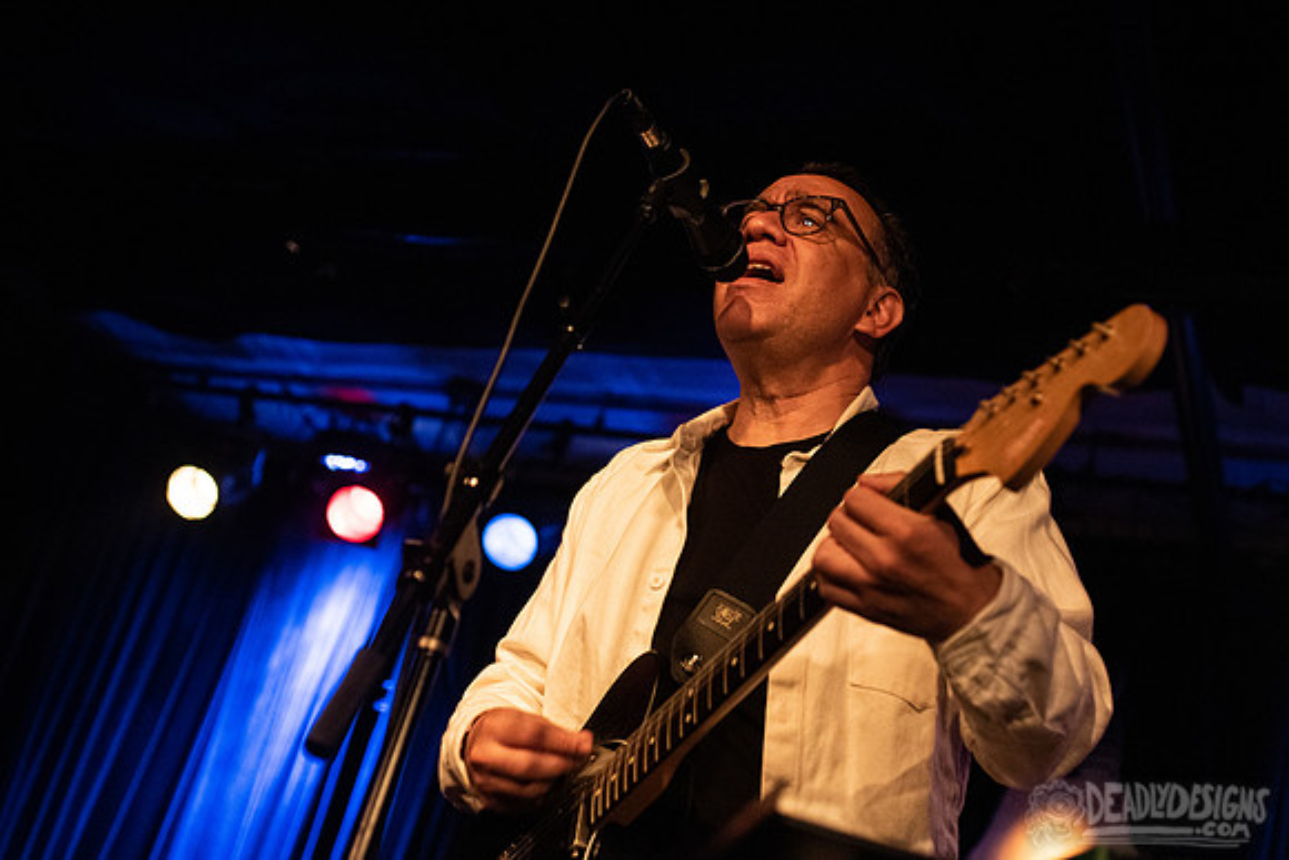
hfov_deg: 35.0
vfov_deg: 23.7
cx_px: 674
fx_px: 2045
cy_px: 388
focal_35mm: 57
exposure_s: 1/125
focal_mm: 52
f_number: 3.2
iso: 3200
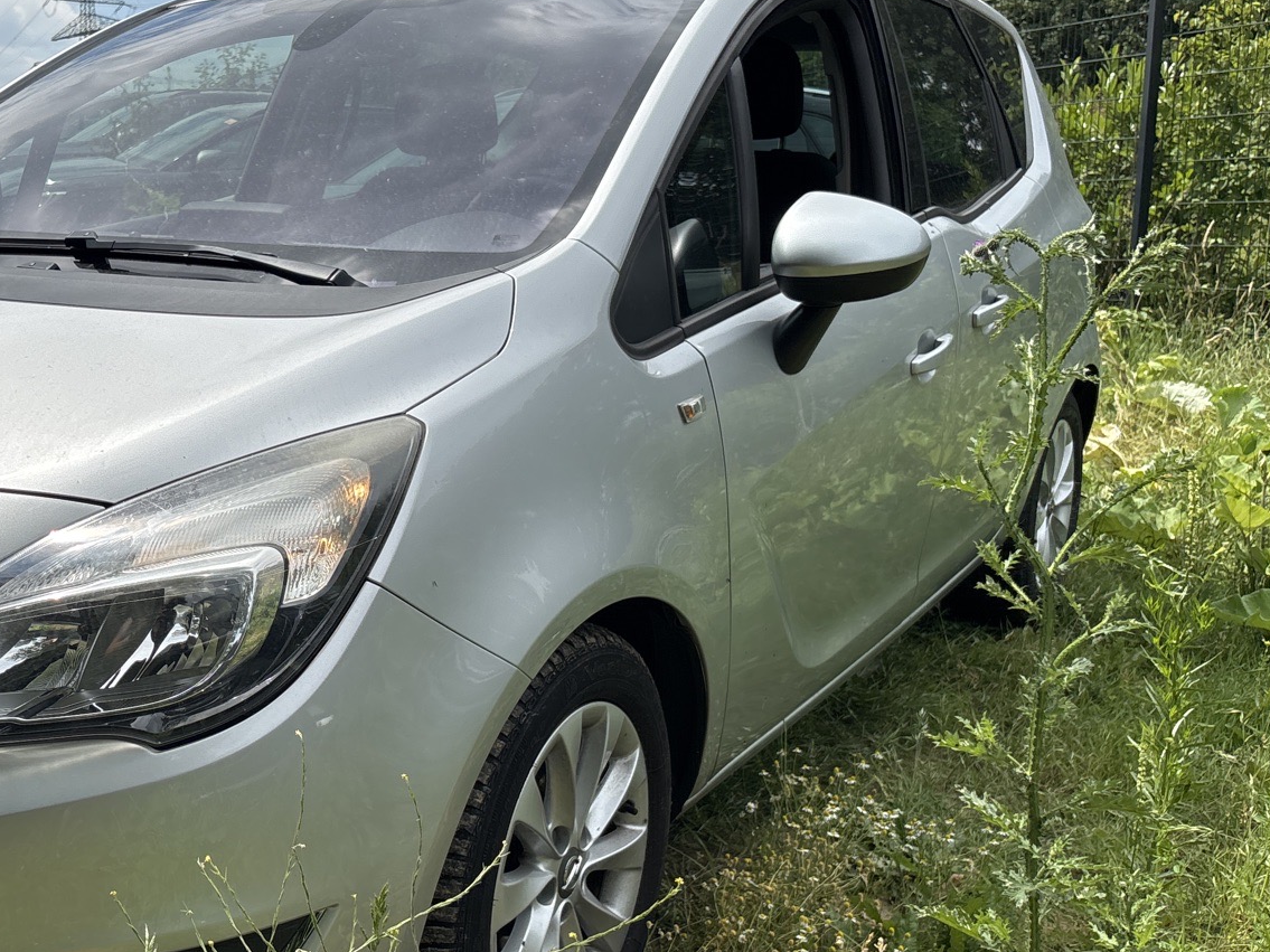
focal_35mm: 44
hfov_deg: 41.5
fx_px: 1614
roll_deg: +2.2
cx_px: 295
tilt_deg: -7.6
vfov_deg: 32.8
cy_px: 525
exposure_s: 1/4854
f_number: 1.6
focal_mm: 5.96
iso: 50
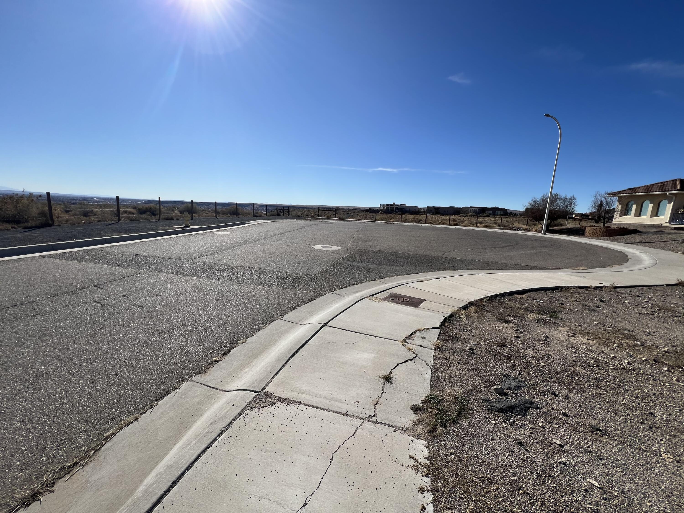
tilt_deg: -9.7
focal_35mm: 13
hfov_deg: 106.2
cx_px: 342
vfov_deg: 89.9
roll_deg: -3.9
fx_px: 257
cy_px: 256
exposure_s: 1/3774
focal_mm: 1.57
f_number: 1.8
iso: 32
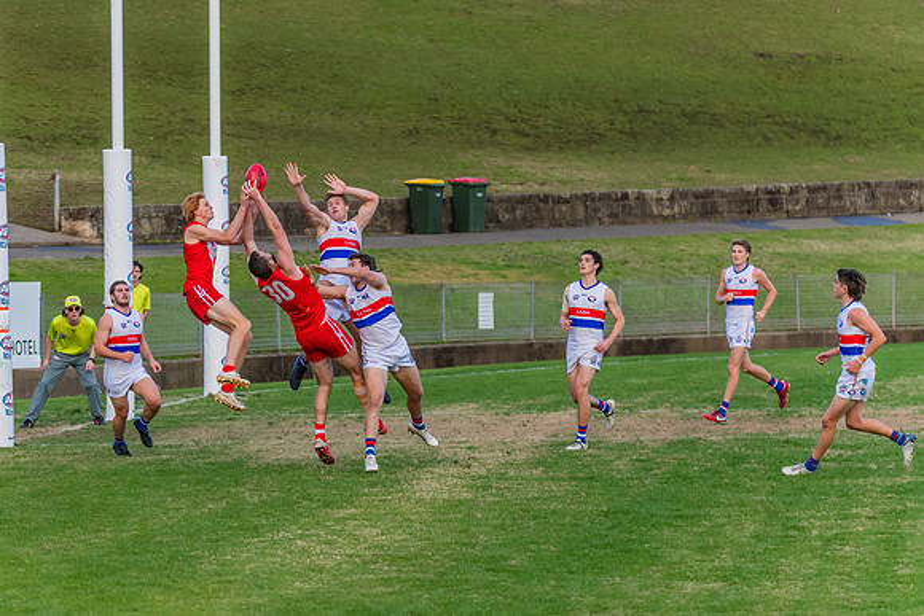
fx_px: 5000
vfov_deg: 7.1
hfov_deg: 10.6
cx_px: 339
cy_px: 320
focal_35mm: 195
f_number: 5
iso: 1100
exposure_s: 1/1600
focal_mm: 150
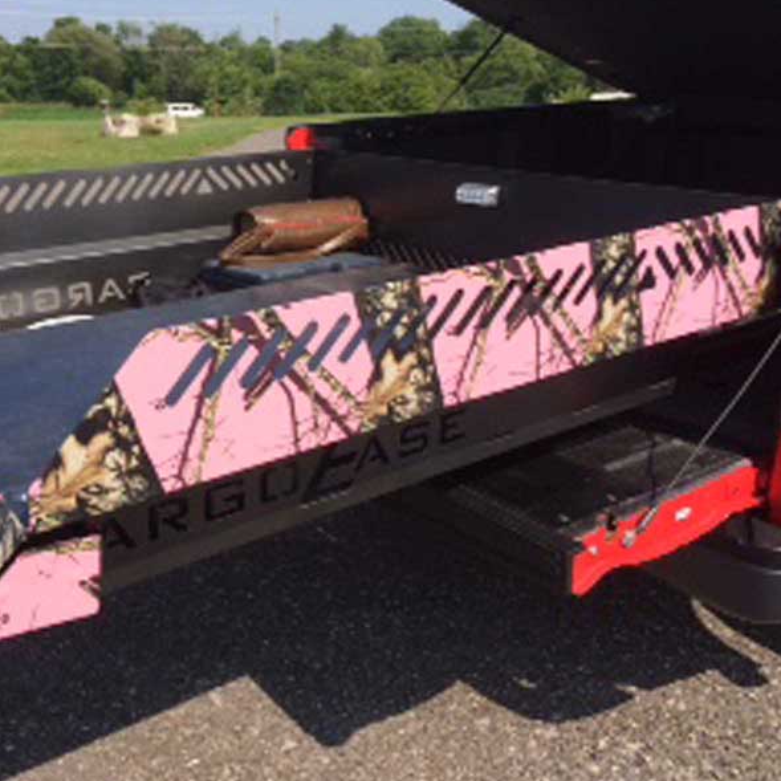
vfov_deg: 46.0
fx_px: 919
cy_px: 389
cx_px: 274
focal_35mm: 36
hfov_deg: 45.5
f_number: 2.2
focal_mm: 4.12
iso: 40
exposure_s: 1/1642
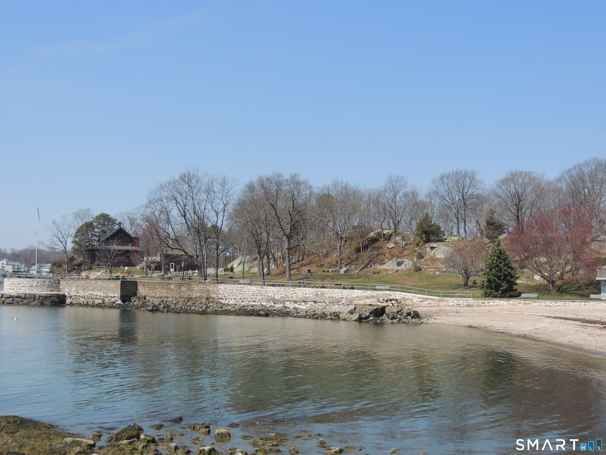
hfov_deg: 40.4
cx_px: 303
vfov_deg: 30.9
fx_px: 823
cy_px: 228
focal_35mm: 47
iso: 100
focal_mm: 8.3
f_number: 3.5
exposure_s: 1/1000
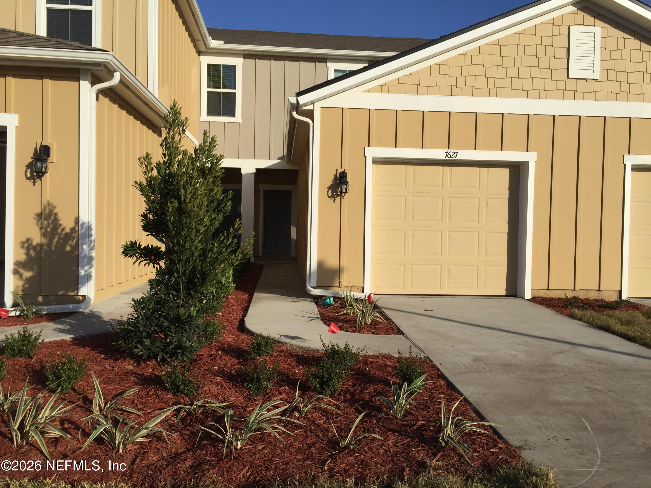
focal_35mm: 29
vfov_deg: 48.2
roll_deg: -1.8
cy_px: 244
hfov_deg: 61.7
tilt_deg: -2.0
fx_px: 545
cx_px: 326
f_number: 2.2
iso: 32
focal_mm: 4.15
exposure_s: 1/3300
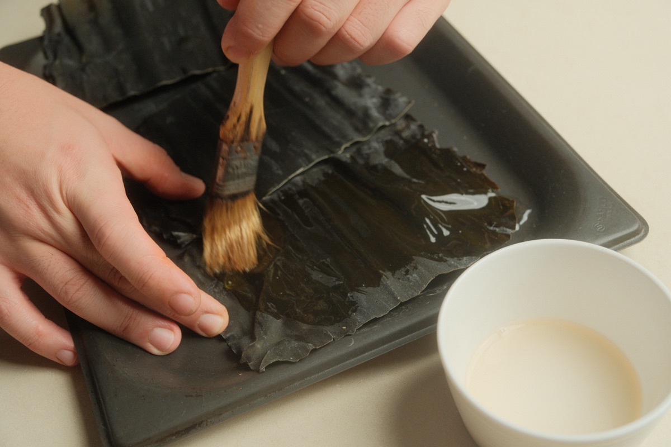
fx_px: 783
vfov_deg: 31.9
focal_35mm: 42
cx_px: 336
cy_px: 224
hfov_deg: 46.4
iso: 1250
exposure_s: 1/125
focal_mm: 28.1
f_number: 4
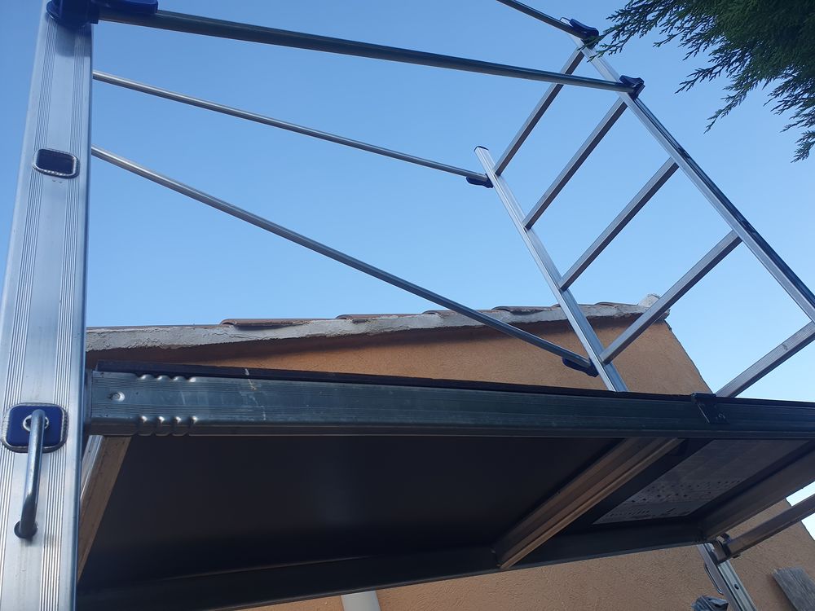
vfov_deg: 53.1
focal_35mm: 26
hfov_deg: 67.3
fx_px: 612
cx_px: 408
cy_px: 306
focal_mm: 4.32
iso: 50
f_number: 2.4
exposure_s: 1/354
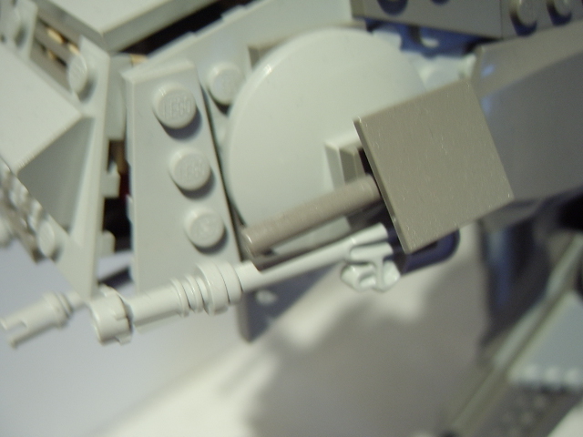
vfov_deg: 45.4
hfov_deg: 58.4
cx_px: 292
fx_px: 522
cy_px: 218
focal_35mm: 31
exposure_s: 1/9
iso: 100
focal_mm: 8.13
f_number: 2.7
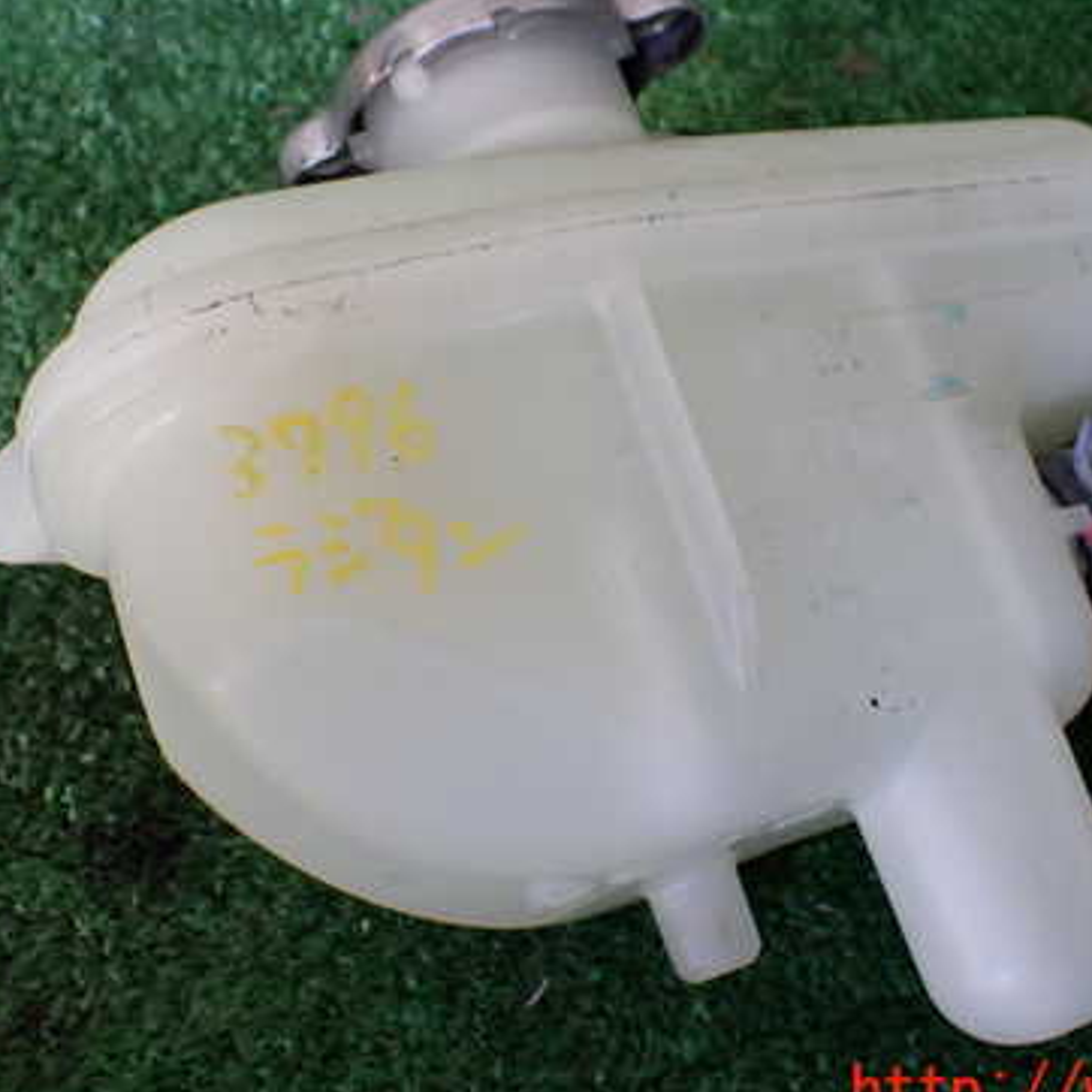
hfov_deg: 38.3
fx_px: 1570
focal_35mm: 44
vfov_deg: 38.2
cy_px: 452
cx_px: 627
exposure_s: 1/125
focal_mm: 5.4
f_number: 2.3
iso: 320
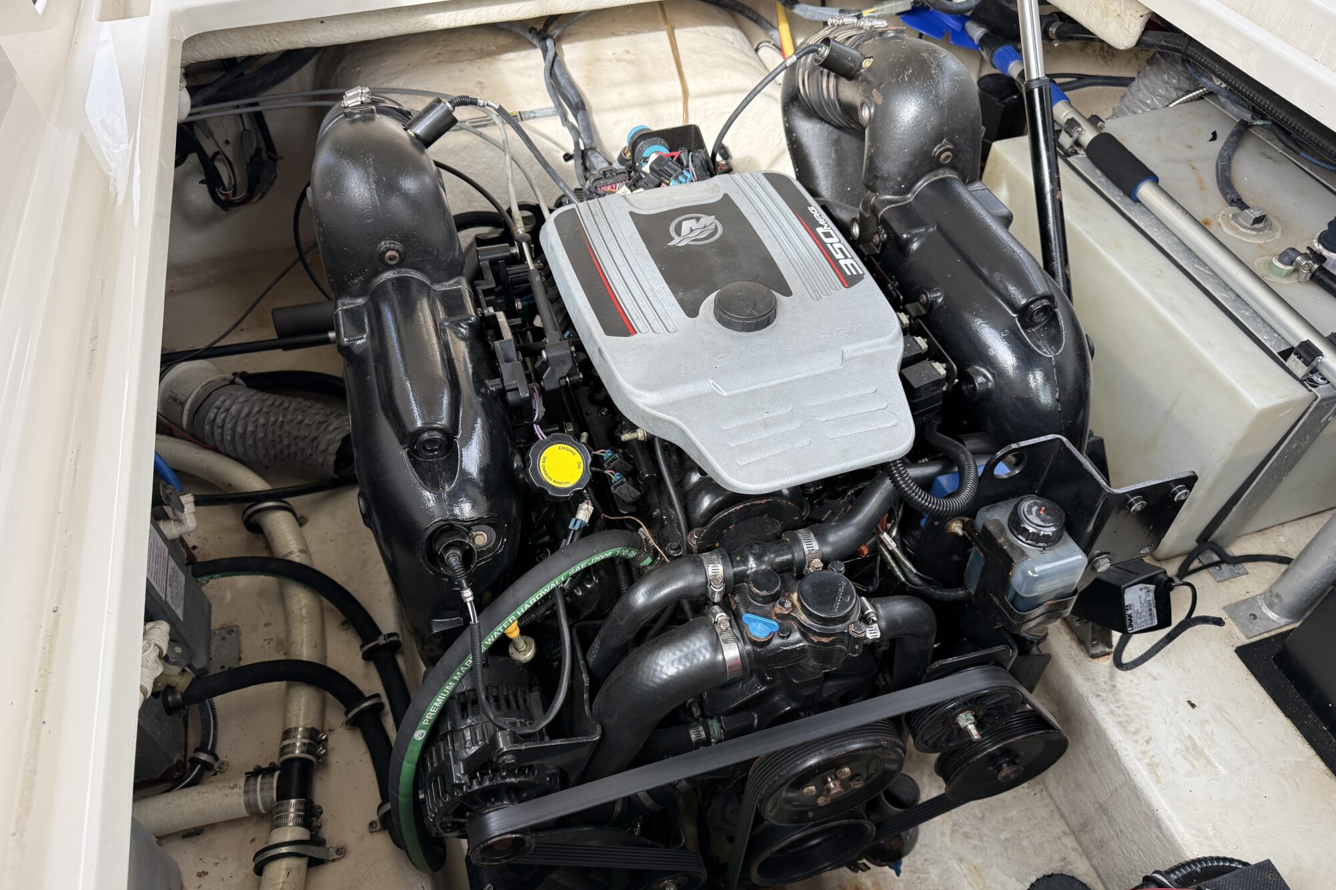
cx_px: 668
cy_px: 462
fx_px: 928
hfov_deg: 71.5
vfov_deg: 51.3
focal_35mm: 25
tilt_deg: -51.0
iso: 100
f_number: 1.78
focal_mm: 6.76
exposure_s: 1/438
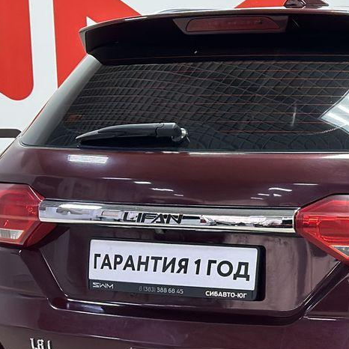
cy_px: 307
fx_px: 1494
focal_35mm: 131
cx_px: 418
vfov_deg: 13.2
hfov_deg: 13.0
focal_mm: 6.86
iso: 250
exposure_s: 1/100
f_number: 1.78
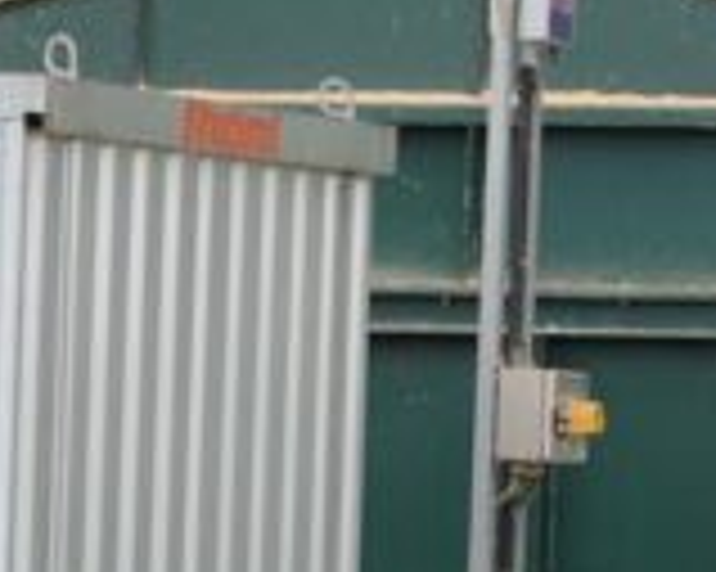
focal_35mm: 423
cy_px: -495
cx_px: 1220
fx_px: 8958
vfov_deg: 3.6
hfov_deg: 4.5
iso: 200
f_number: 5.6
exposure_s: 1/125
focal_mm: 70
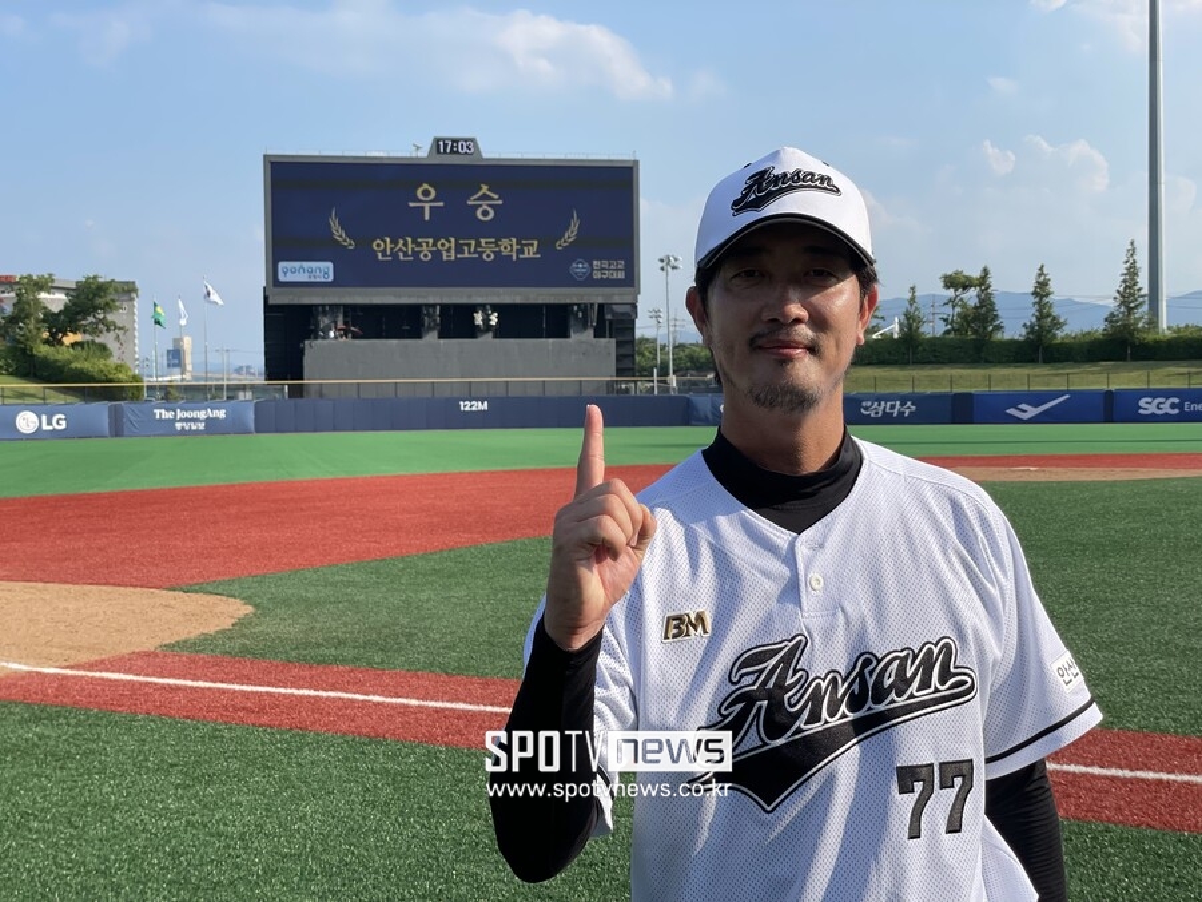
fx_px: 1806
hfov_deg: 36.8
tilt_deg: -0.7
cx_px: 601
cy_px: 451
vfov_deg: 28.0
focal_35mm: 52
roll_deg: +0.8
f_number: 2
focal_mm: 6
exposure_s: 1/1199
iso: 25
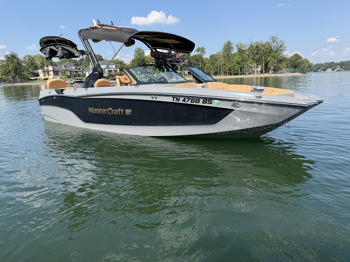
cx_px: 175
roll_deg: +2.1
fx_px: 243
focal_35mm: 24
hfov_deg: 71.6
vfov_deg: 56.8
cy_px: 131
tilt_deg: -12.3
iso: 80
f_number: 1.78
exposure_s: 1/2801
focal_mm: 6.76
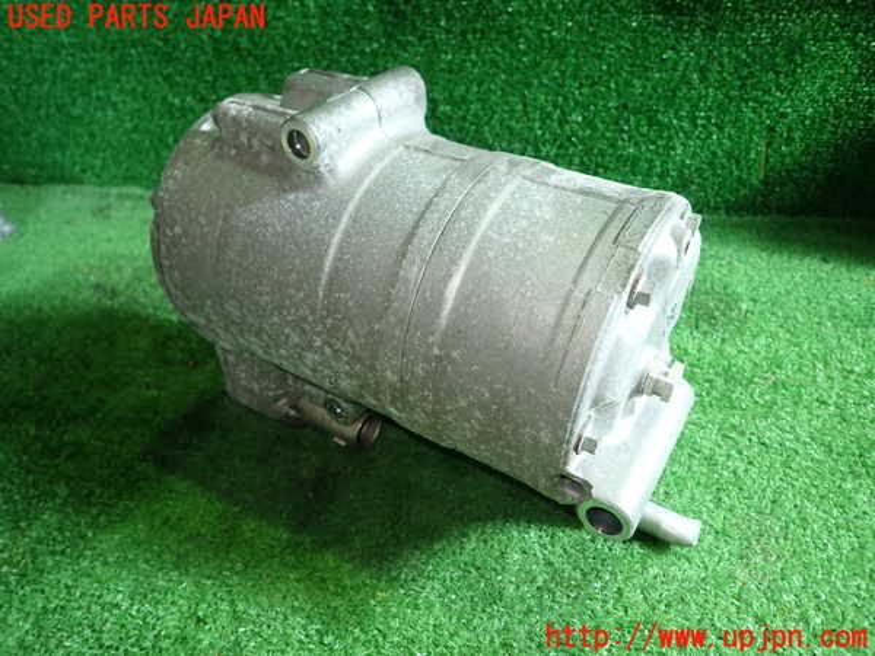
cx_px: 438
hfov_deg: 69.4
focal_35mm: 25
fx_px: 632
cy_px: 328
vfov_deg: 54.9
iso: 200
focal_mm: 4.5
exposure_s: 1/50
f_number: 2
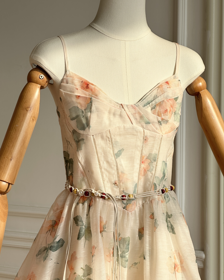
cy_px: 144
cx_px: 112
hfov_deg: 18.9
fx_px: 671
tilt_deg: -3.1
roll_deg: -1.7
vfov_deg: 23.6
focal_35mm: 81
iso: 32
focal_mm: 9
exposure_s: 1/220
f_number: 2.8
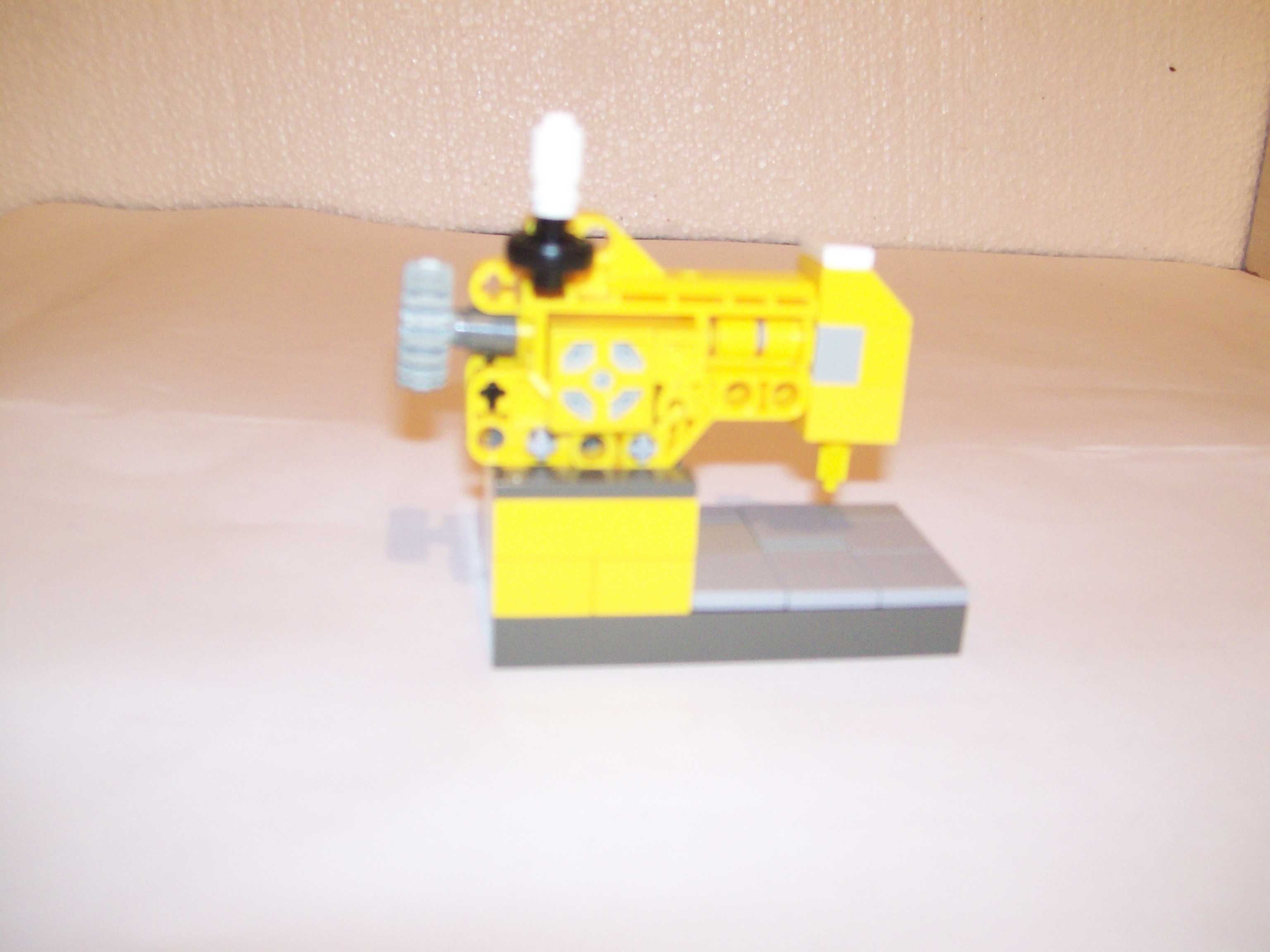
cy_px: 476
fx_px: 1321
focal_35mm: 36
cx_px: 635
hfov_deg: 51.4
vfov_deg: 39.7
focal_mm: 6
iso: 140
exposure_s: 1/11.1
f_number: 2.7
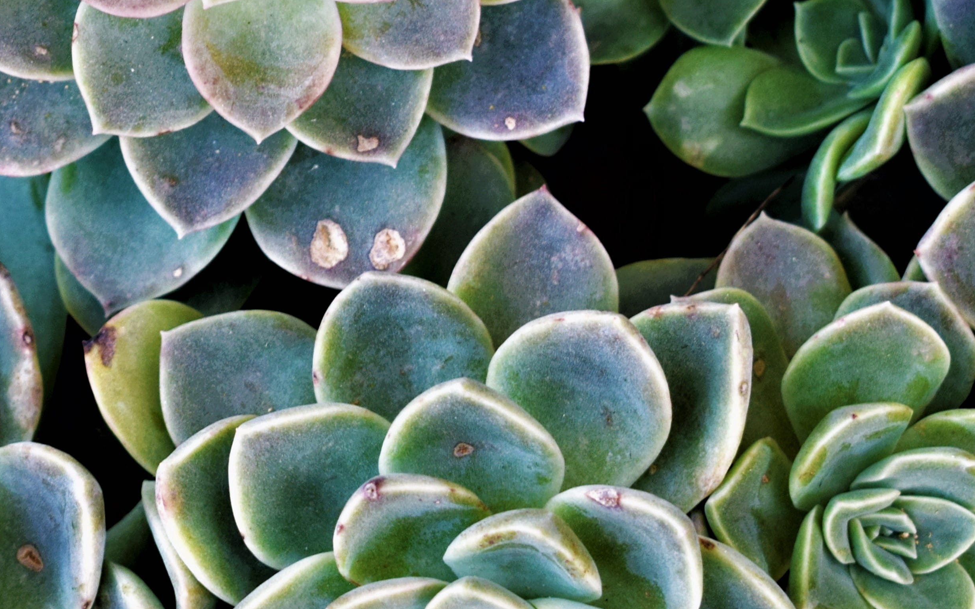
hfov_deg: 11.7
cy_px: 55
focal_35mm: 179
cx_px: 268
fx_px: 4756
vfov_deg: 7.3
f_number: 5.3
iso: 400
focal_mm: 48
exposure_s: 1/100
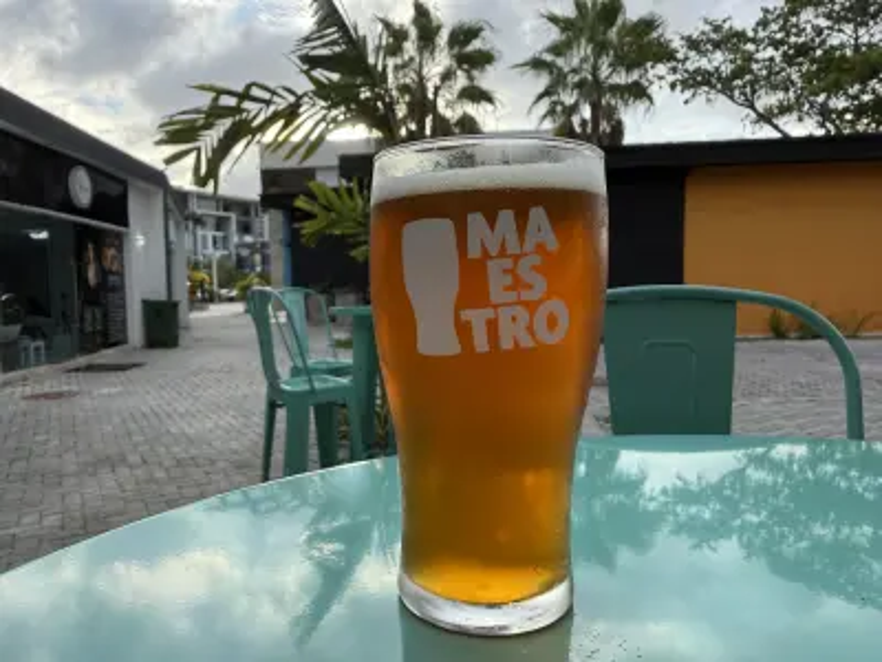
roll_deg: +1.0
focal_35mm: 24
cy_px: 331
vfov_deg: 56.8
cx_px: 441
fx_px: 612
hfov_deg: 71.6
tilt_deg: -3.8
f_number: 2.2
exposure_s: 1/267
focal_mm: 2.22
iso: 50
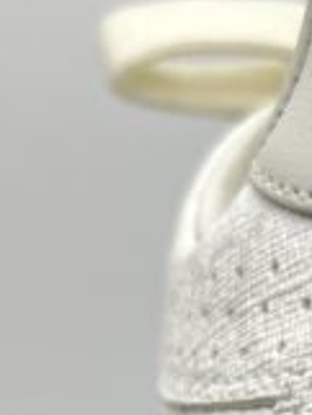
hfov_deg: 8.7
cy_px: 500
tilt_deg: -17.7
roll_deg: -0.6
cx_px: 500
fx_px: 1980
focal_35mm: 165
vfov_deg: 11.7
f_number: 1.5
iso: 40
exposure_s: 1/181
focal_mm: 5.7
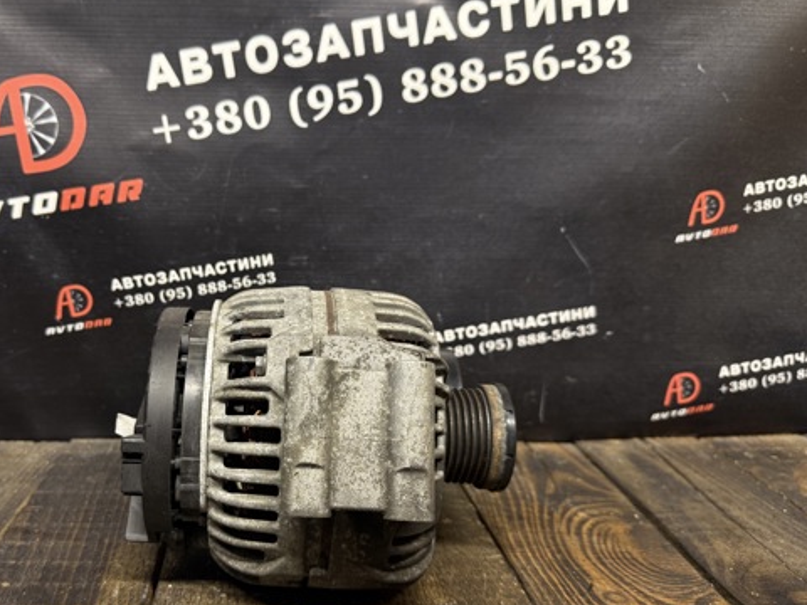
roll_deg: -0.3
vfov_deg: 44.0
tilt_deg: -13.5
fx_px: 746
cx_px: 282
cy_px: 356
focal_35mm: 32
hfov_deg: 55.8
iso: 200
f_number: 1.78
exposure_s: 1/50
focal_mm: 6.76
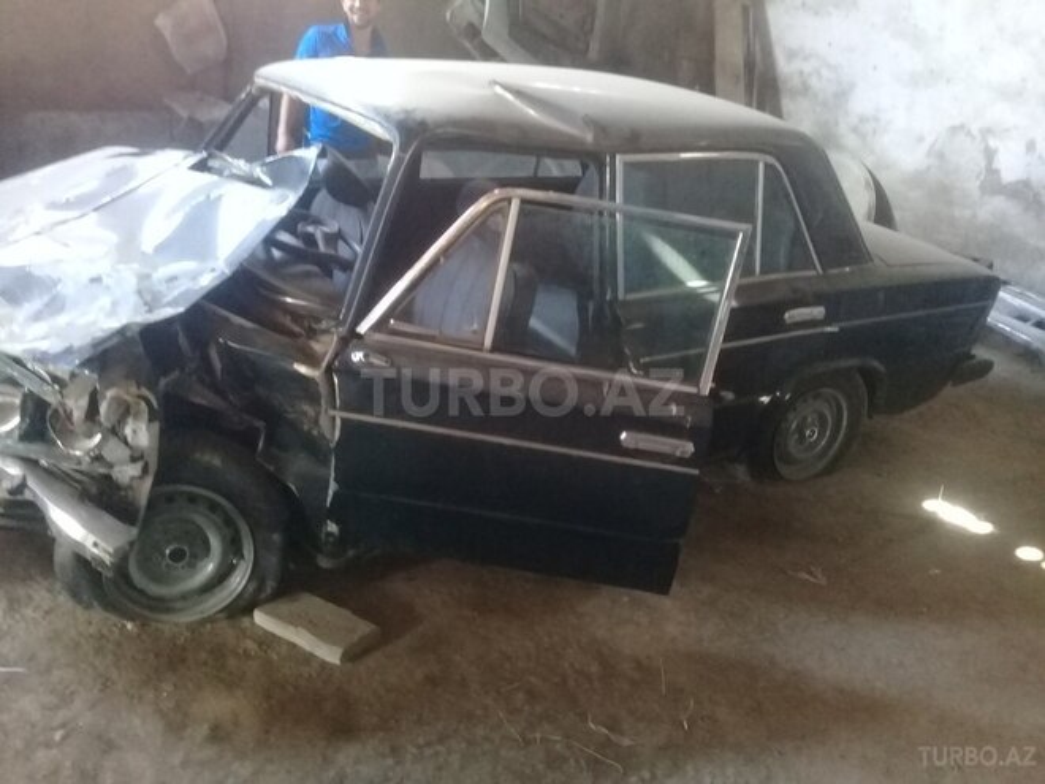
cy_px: 392
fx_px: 936
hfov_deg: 58.4
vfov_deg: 45.4
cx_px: 522
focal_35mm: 31
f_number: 2.2
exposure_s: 1/17
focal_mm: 3.3
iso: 400
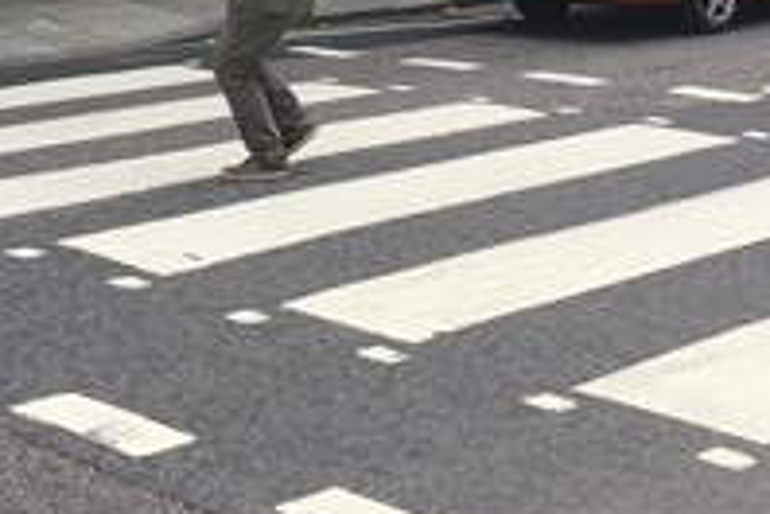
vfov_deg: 14.5
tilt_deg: -3.9
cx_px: 364
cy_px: -78
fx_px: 1968
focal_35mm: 92
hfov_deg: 22.1
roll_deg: -1.9
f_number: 2.2
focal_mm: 4.15
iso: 25
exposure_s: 1/331
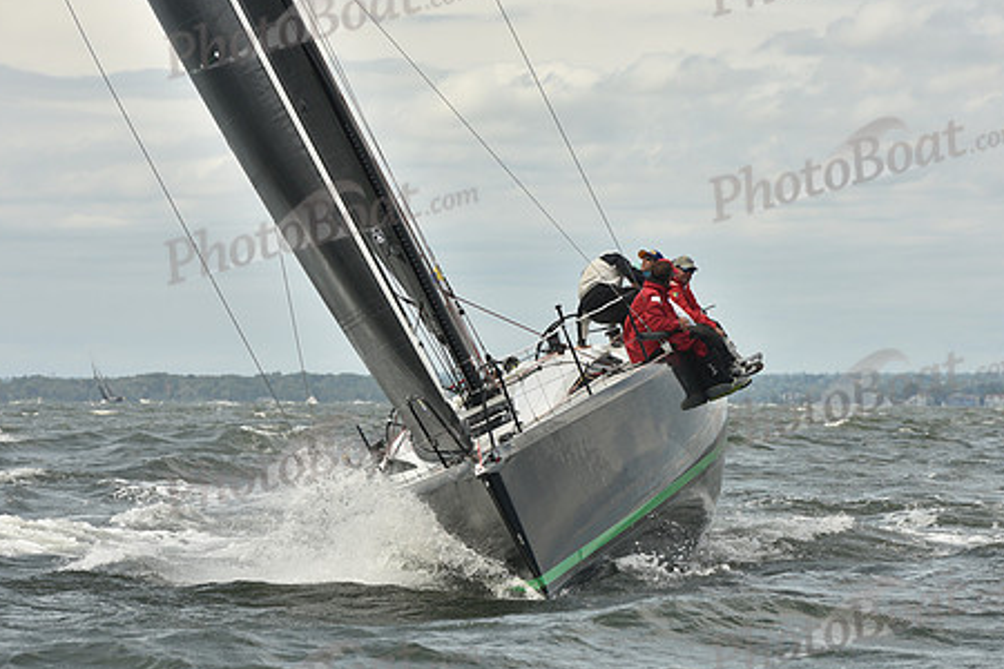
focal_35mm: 232
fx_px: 6470
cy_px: 311
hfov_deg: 8.9
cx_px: 596
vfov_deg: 5.9
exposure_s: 1/800
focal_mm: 180
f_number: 9
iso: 250
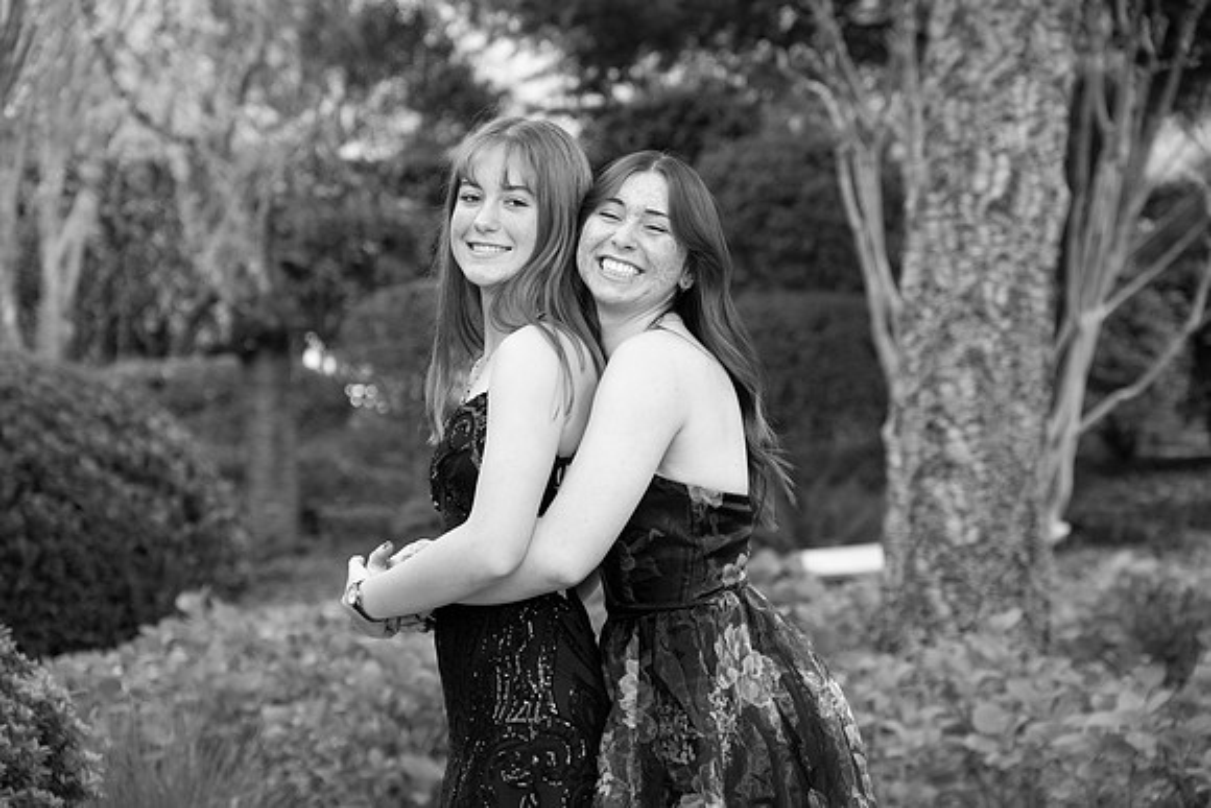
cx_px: 606
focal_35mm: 130
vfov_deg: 10.6
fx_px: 4374
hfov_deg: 15.8
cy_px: 404
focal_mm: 130
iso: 1250
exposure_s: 1/500
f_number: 7.1
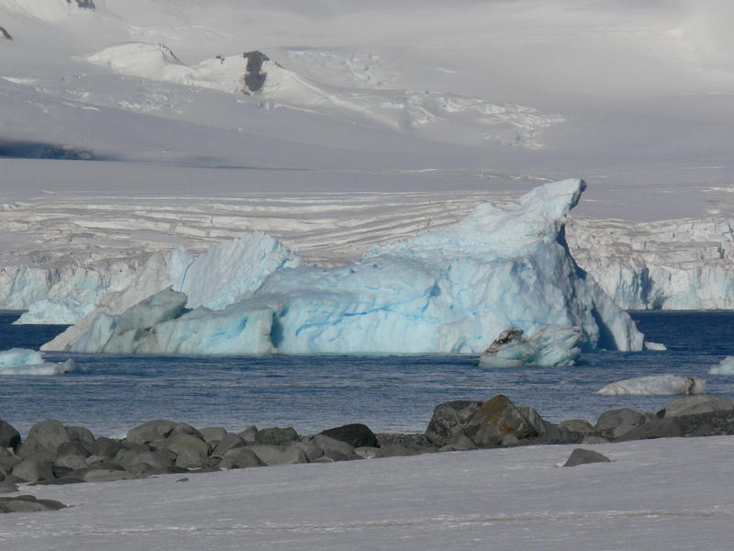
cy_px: 276
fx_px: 8482
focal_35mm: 400
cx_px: 367
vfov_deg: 3.7
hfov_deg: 5.0
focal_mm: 66.4
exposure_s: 1/640
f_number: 11
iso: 100
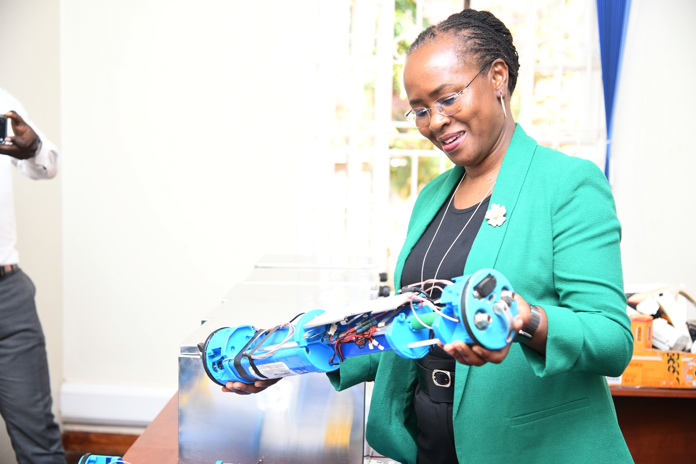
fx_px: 1005
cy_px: 232
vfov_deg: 26.0
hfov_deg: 38.2
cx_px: 348
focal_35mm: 52
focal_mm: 52
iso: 1000
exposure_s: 1/200
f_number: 4
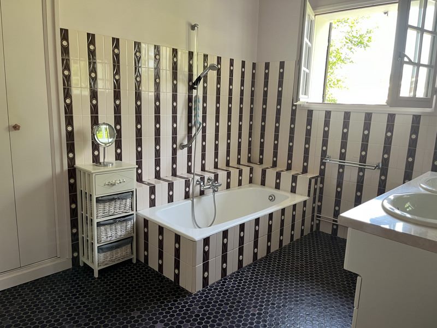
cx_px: 218
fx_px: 328
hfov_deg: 67.3
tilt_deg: -10.3
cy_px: 164
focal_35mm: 26
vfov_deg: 53.1
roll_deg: -1.8
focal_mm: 5.1
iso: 125
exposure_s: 1/92
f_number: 1.6
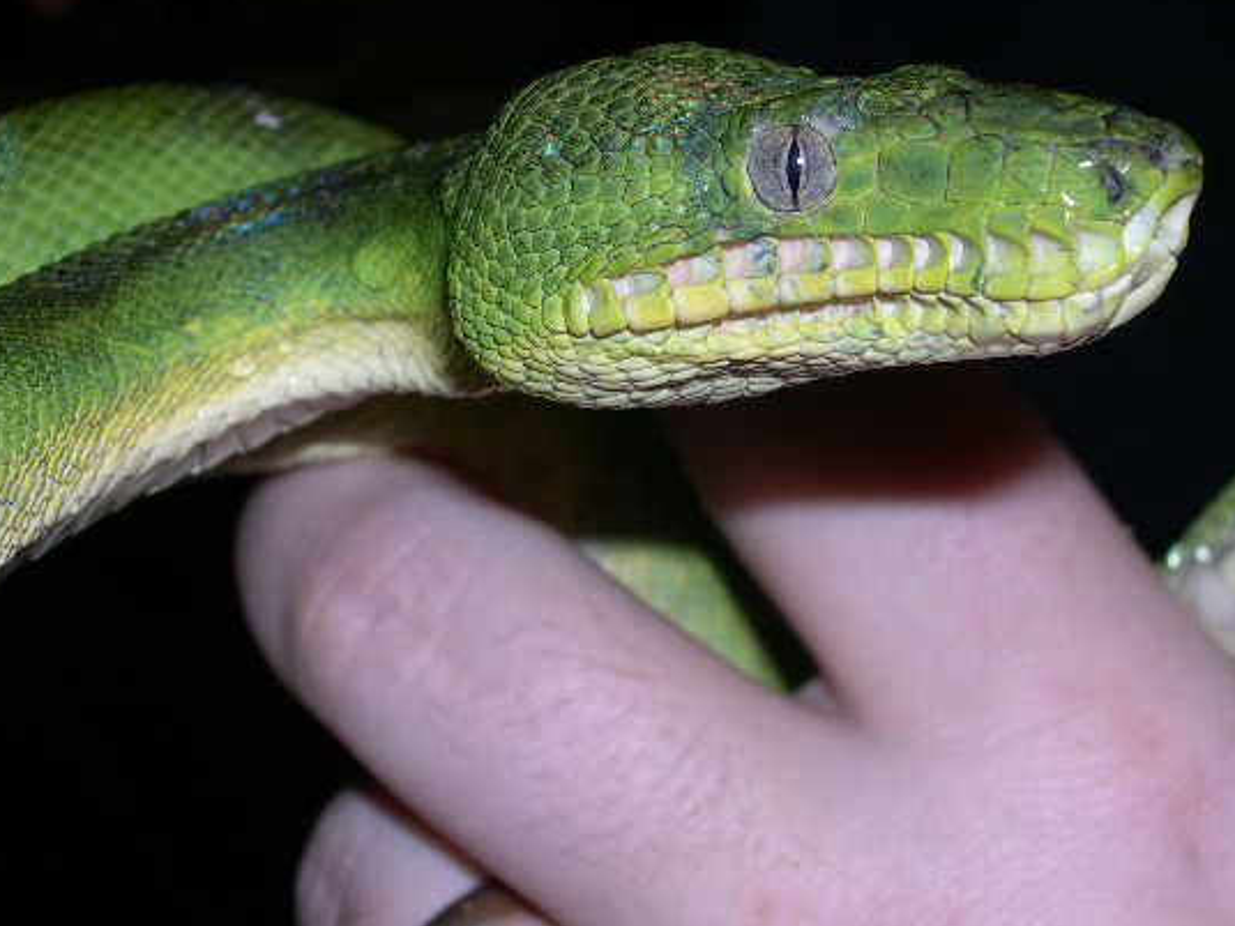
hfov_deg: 22.7
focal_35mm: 86
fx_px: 3068
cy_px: 410
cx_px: 689
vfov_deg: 17.2
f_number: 10.4
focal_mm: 15.3
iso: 100
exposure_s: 1/60
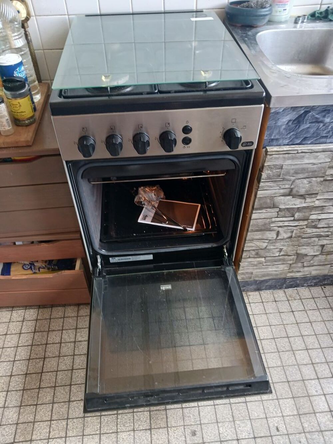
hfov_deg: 51.4
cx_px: 166
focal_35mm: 27
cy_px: 222
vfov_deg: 65.3
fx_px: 346
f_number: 1.8
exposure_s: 1/50
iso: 200
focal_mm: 4
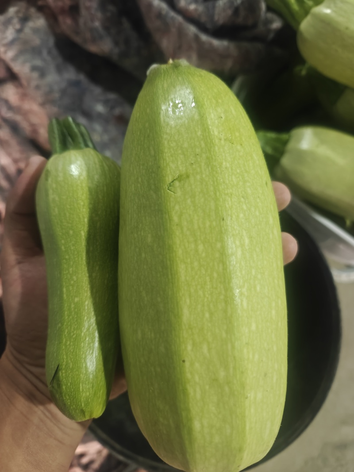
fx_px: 314
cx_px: 177
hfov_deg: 58.9
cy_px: 236
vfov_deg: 73.9
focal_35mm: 23
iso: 1250
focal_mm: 6.06
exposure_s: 1/50
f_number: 1.6
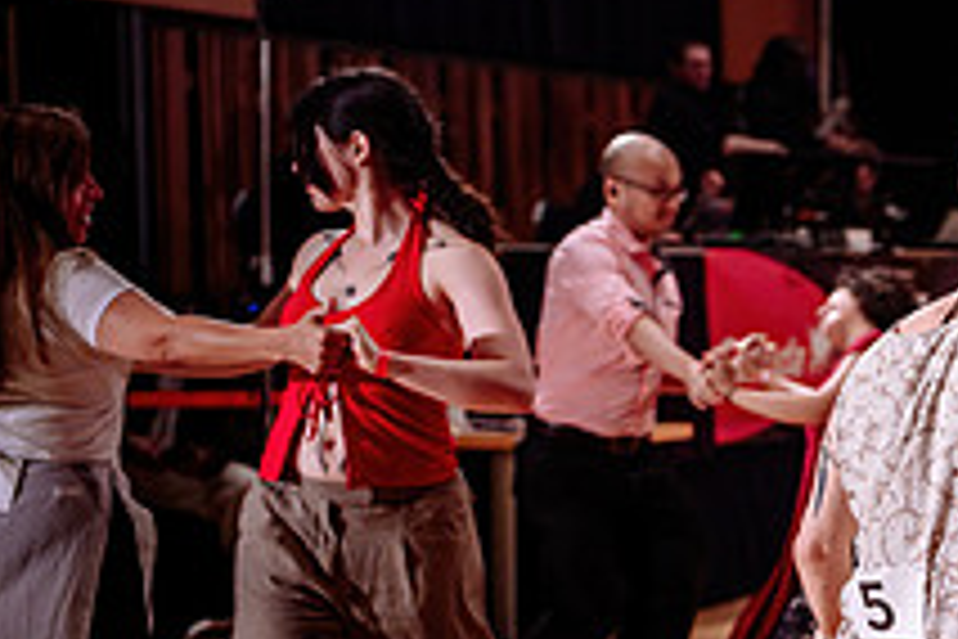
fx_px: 3220
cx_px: 1349
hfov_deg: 15.8
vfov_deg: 11.3
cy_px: 562
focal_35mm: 121
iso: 1250
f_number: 2
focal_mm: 42
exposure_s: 1/320
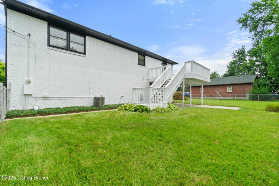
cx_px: 140
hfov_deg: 100.4
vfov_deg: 77.3
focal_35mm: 15
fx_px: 116
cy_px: 93
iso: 400
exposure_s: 1/400
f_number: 10
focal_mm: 10
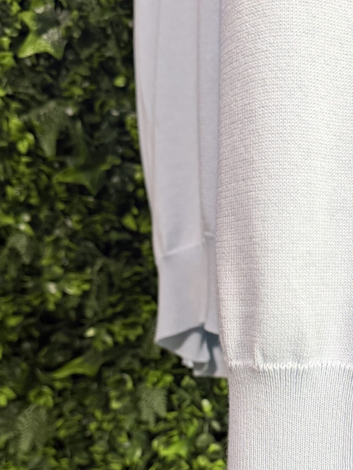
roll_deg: -2.1
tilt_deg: -7.7
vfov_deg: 40.4
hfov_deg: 30.8
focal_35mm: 46
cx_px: 279
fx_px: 625
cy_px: 333
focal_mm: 6.76
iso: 320
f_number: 1.78
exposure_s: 1/51
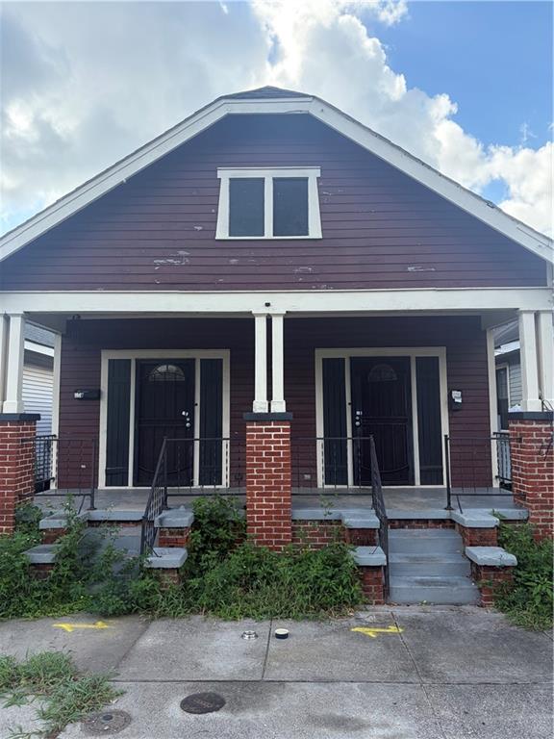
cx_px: 277
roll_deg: +0.0
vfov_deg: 67.3
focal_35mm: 26
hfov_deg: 53.1
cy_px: 370
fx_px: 555
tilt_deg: +7.0
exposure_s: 1/1393
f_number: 1.6
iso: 64
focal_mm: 5.96
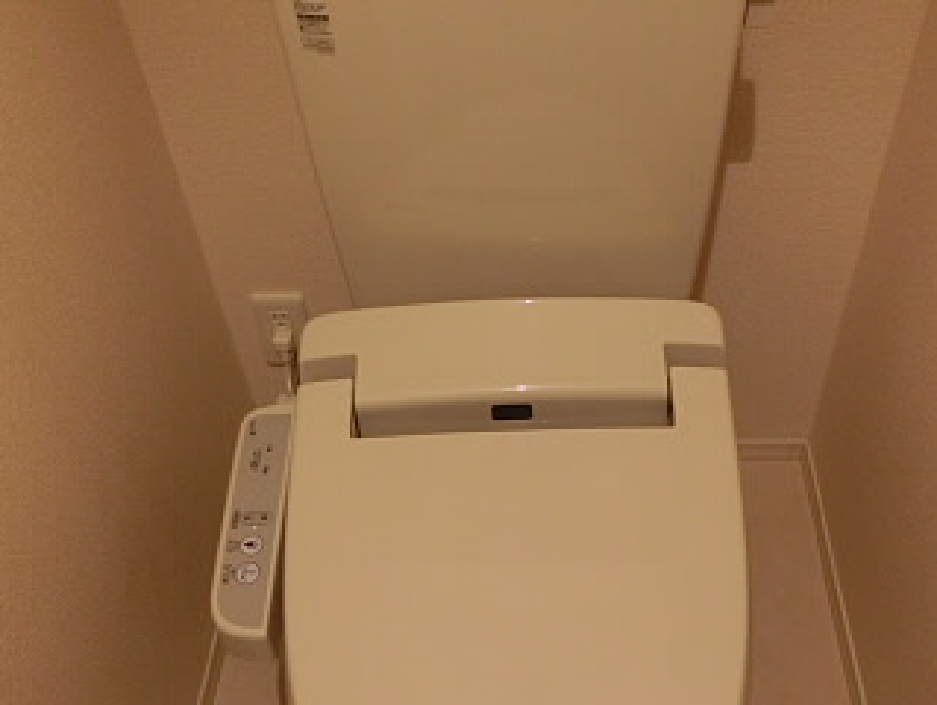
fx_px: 976
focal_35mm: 36
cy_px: 460
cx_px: 520
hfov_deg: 51.2
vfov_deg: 39.3
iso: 400
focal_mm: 4.5
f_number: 3.5
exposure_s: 1/30
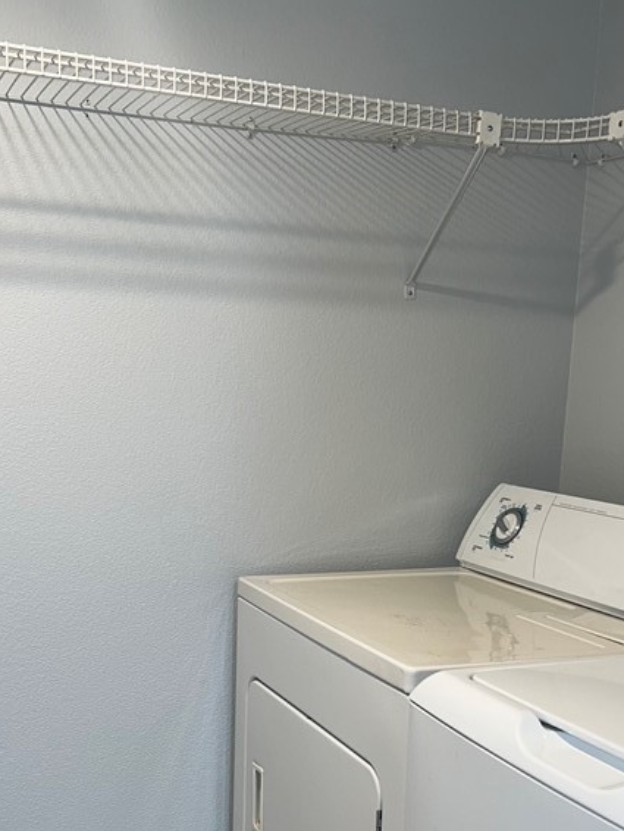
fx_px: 1129
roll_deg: -1.7
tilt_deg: -10.1
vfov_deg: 39.7
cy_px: 583
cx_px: 276
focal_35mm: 47
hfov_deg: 30.9
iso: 40
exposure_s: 1/31
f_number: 1.5
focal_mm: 5.7
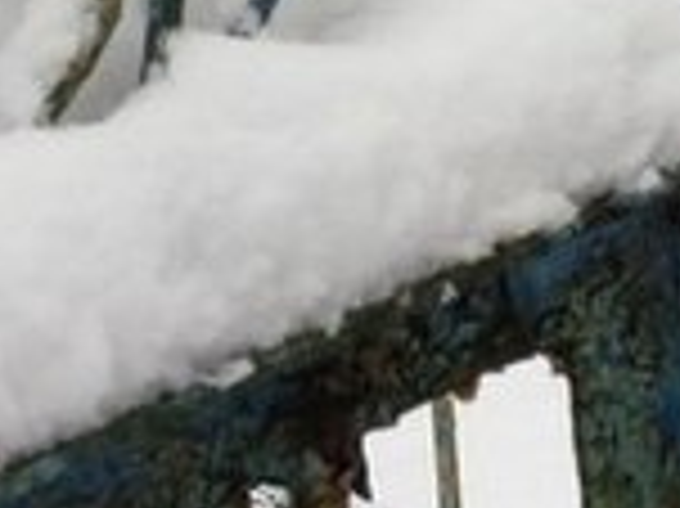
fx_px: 3337
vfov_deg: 8.6
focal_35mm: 170
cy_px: -135
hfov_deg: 11.2
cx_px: 1040
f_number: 1.9
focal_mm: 6.04
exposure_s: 1/100
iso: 93
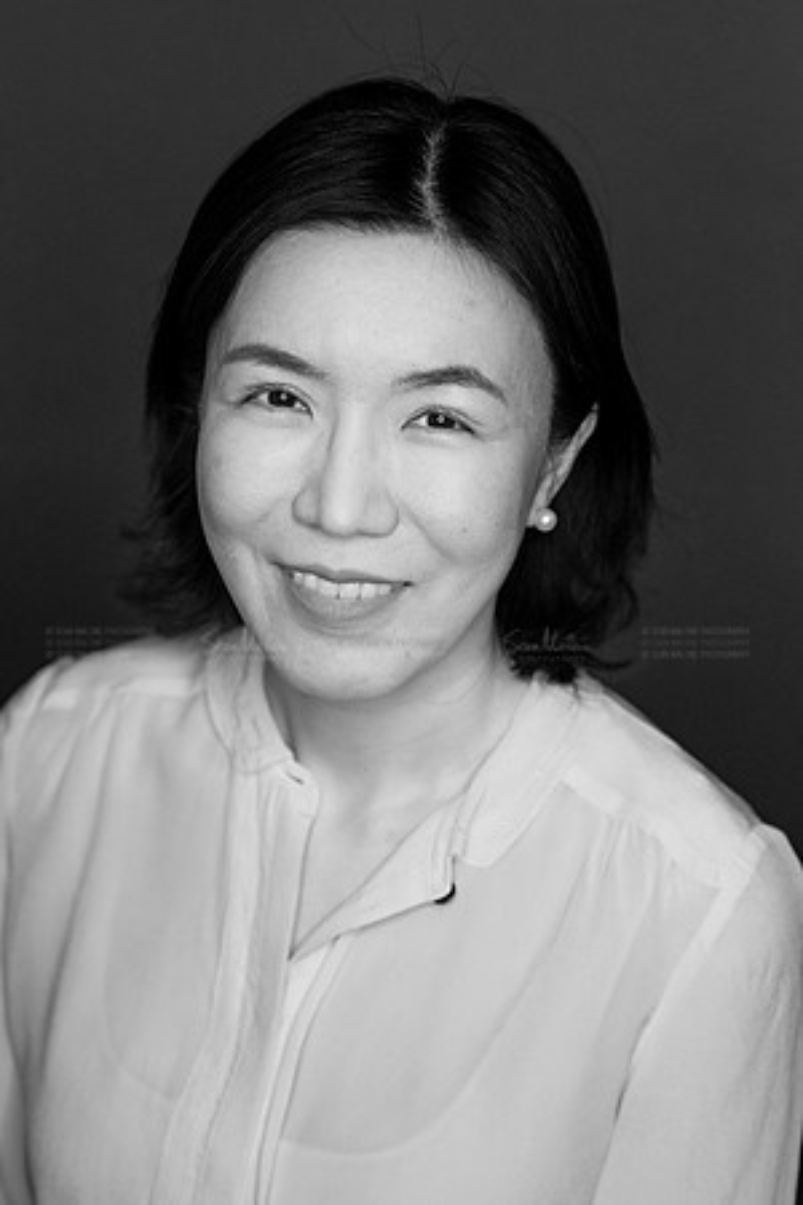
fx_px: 2844
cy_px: 602
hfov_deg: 16.1
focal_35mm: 85
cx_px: 402
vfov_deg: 23.9
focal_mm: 85
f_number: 3.5
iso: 2000
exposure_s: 1/640
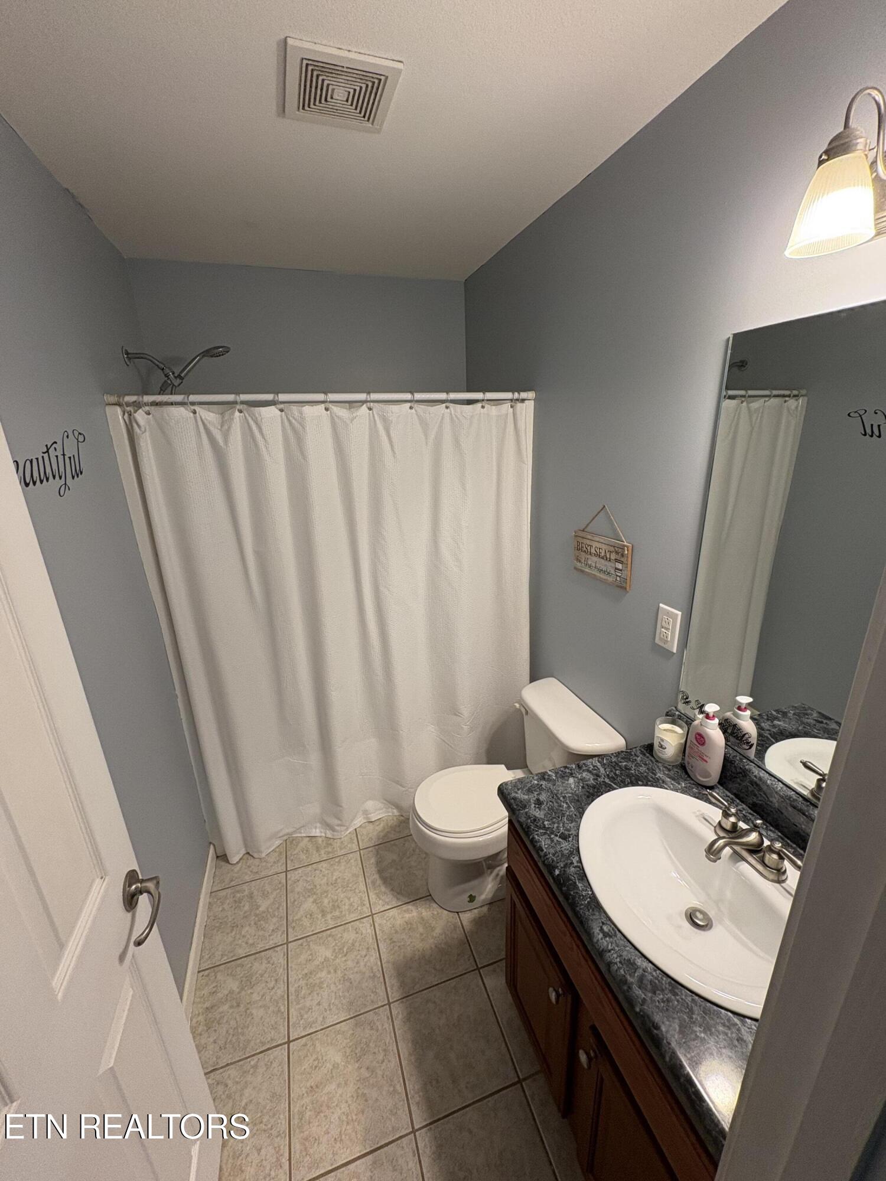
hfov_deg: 85.7
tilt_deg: -12.6
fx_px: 478
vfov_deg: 102.1
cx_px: 443
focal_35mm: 14
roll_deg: +2.5
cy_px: 590
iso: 160
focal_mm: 2.22
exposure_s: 1/60
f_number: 2.2
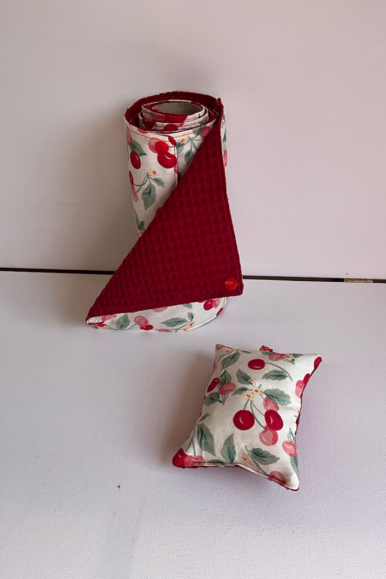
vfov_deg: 60.3
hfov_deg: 42.3
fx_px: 499
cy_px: 296
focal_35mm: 31
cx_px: 207
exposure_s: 1/419
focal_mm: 3
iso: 25
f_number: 1.8
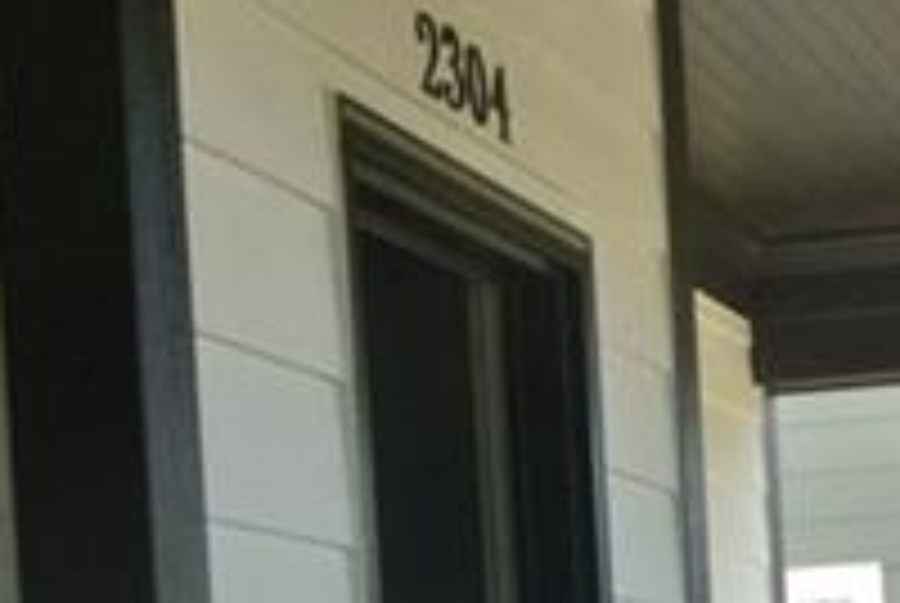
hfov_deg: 14.8
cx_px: 562
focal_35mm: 138
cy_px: 1318
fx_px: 3455
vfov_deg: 9.2
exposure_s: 1/125
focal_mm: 10
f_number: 3.5
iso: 400
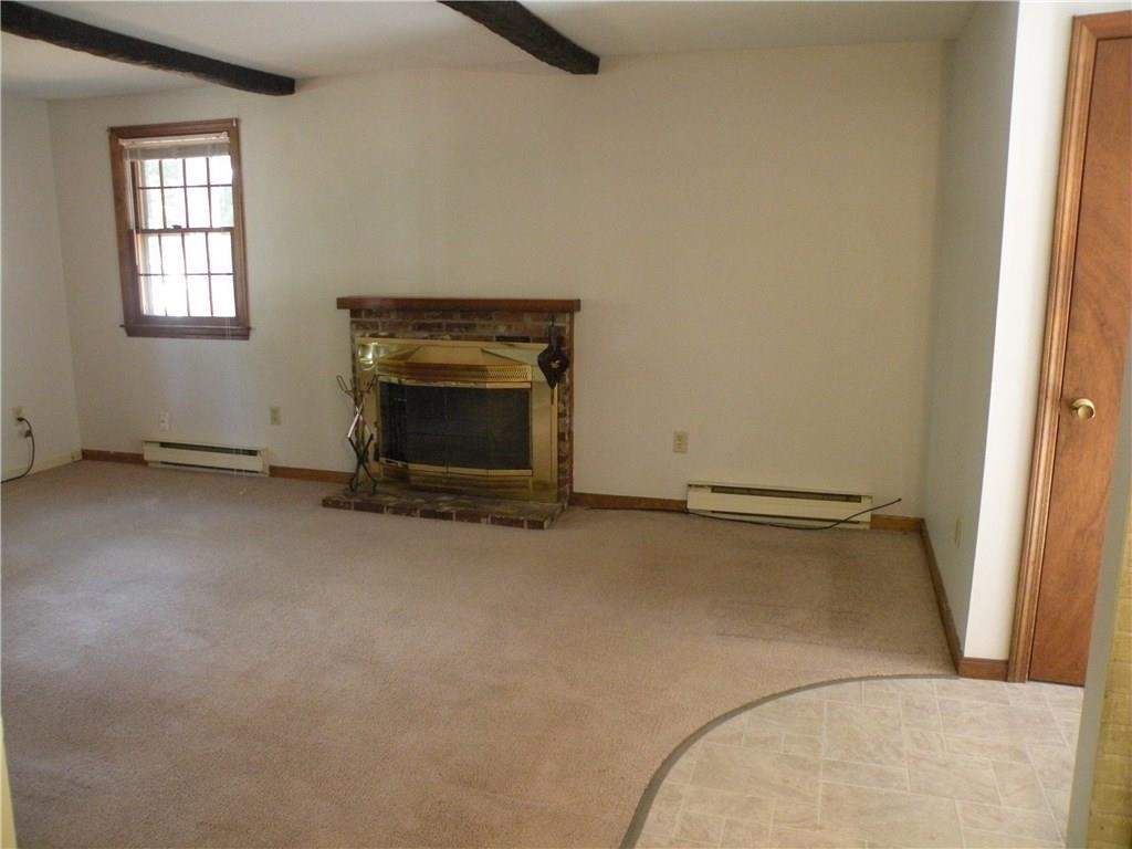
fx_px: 883
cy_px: 424
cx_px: 566
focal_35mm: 27
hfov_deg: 65.3
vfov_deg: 51.4
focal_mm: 4.7
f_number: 2.8
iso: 400
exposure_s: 1/19.8
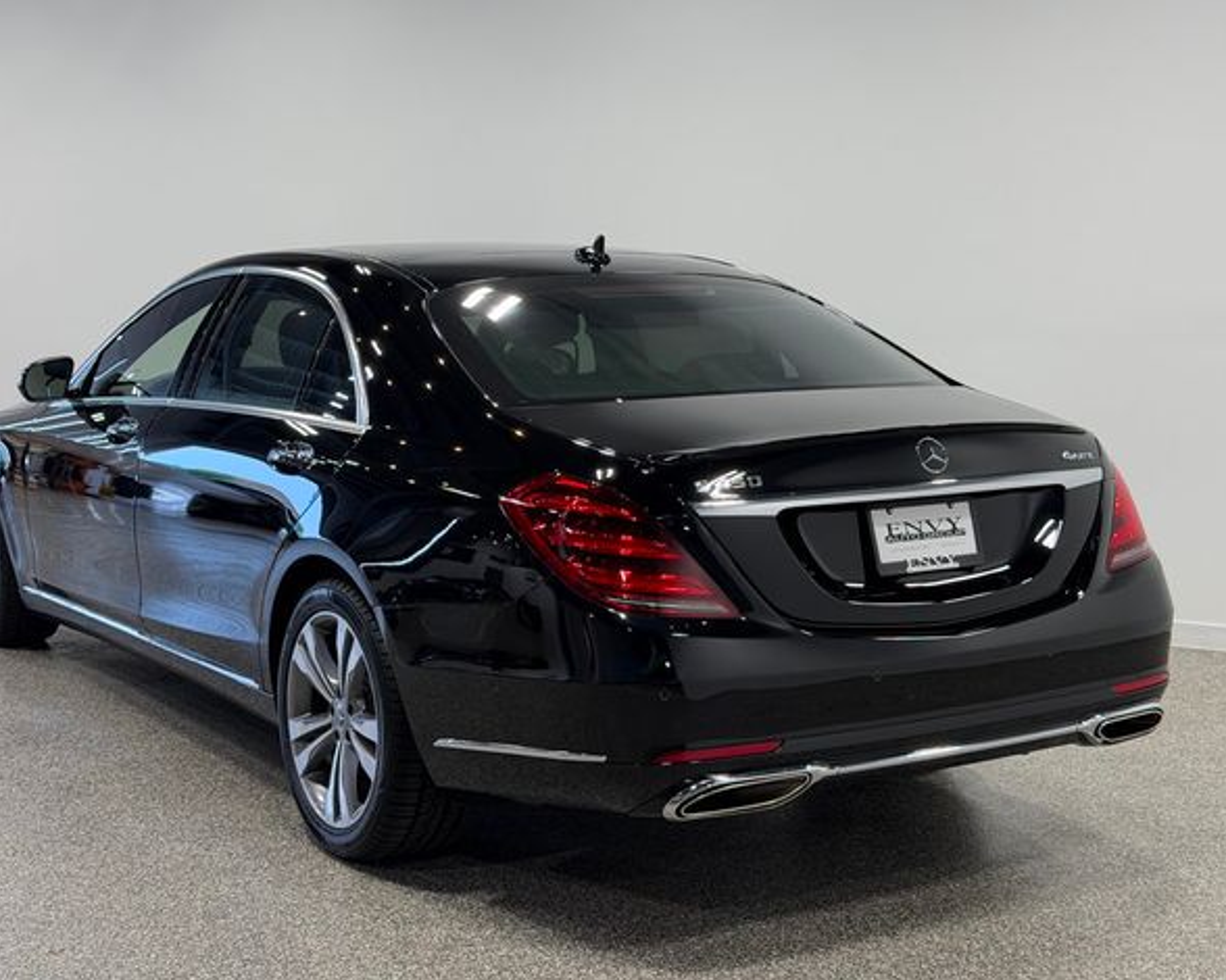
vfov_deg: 29.7
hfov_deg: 36.6
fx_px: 1850
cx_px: 565
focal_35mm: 51
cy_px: 484
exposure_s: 1/183
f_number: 1.78
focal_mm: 6.76
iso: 50
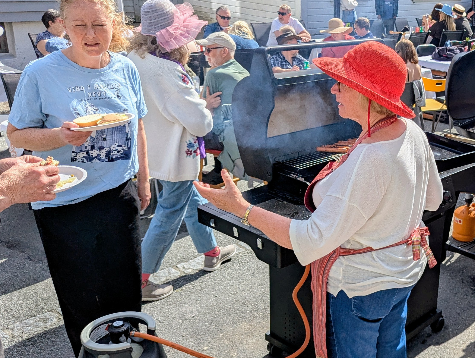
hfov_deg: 39.7
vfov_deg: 33.0
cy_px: 177
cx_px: 428
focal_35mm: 44
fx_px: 605
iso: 41
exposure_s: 1/3058
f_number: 1.85
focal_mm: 6.81
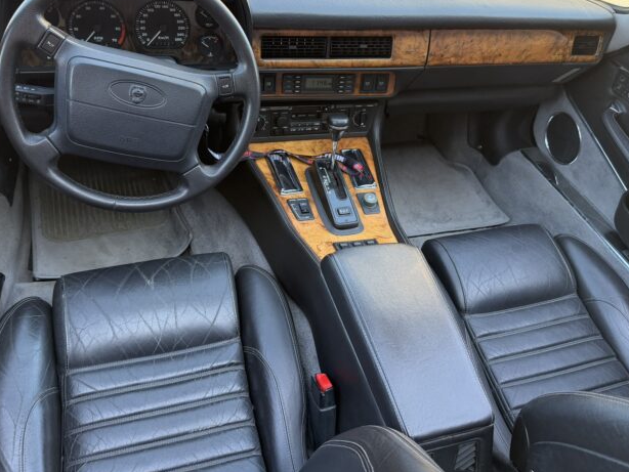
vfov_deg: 46.5
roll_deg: -10.9
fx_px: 545
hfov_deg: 59.9
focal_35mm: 30
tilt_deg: -40.1
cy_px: 180
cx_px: 308
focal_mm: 6.76
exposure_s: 1/224
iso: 160
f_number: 1.78
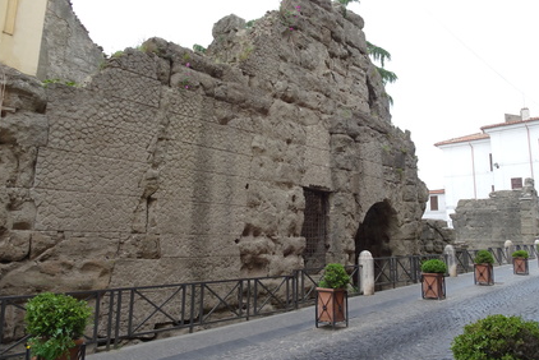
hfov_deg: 69.3
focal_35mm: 26
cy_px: 167
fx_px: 390
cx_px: 275
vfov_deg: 49.6
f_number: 3.5
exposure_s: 1/80
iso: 80
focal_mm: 4.1
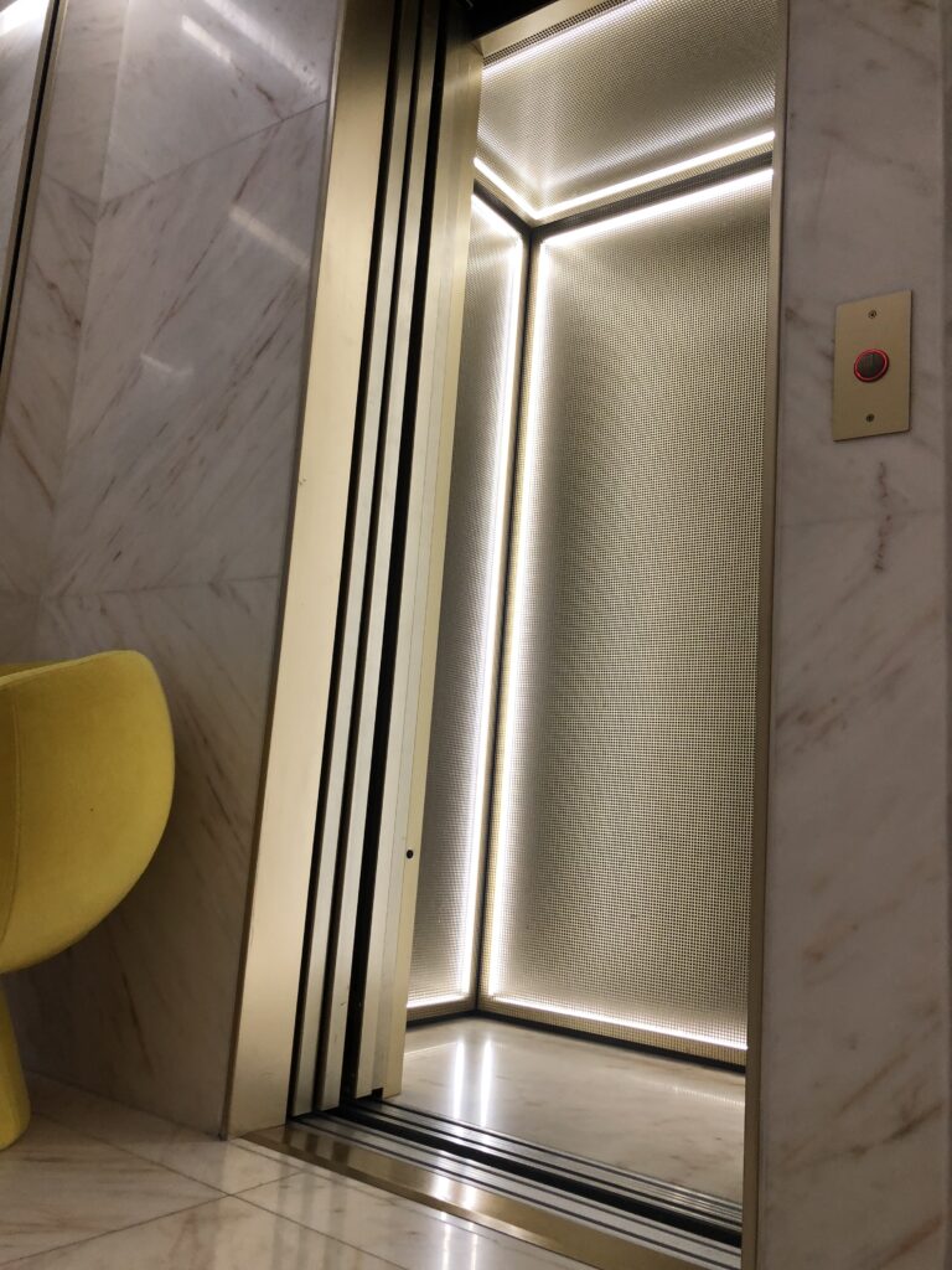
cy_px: 635
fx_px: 1063
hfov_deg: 48.2
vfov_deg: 61.7
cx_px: 476
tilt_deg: +9.0
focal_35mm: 29
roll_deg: -4.3
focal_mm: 3.99
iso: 32
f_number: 1.8
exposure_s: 1/31
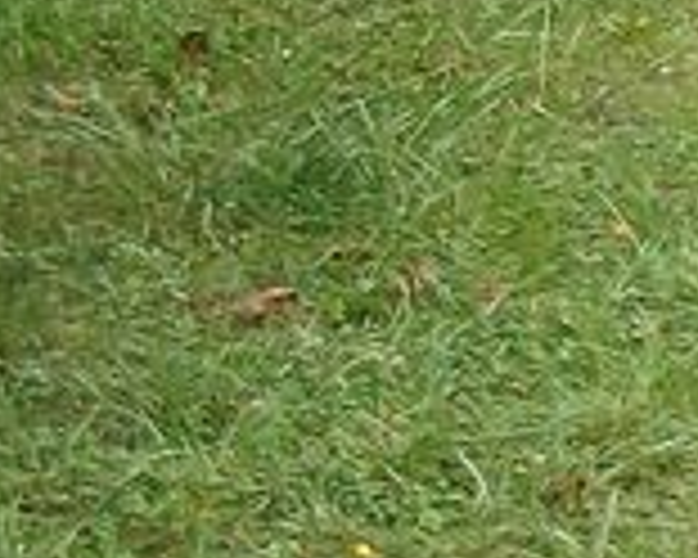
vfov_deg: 7.5
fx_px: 4173
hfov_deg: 8.0
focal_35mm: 202
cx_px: 2202
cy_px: 792
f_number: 2.9
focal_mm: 5.7
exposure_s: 1/97
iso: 80
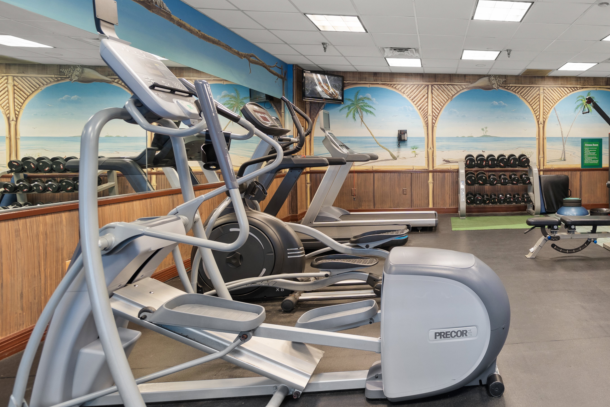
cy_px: 170
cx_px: 488
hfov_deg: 72.8
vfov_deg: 59.2
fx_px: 356
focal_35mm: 21
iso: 400
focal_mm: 13
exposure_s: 1/2.5
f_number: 4.5
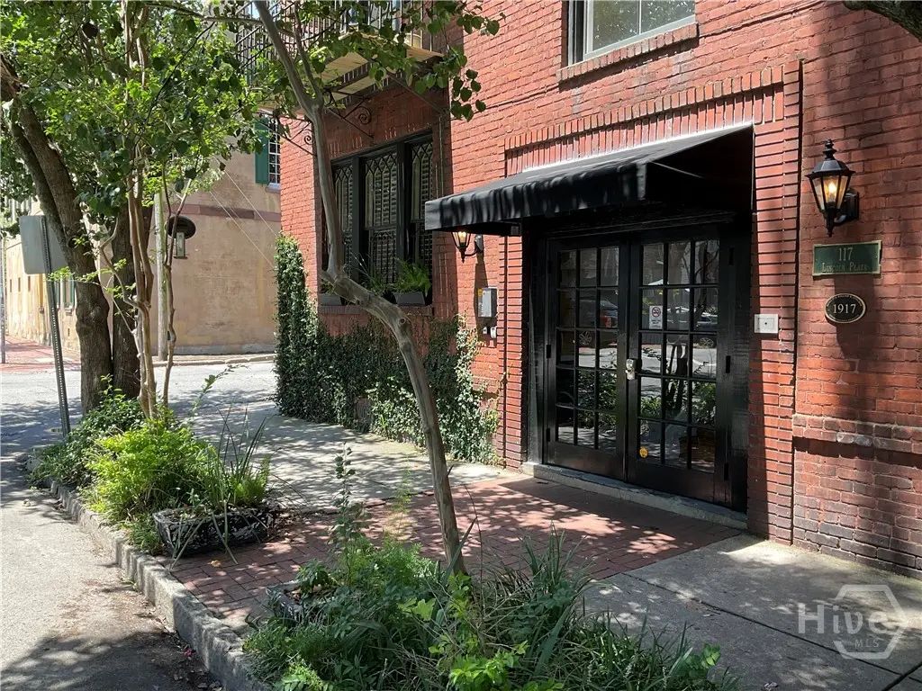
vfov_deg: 48.2
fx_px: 772
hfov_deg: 61.7
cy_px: 346
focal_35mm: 29
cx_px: 461
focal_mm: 3
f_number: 1.8
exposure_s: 1/147
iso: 16
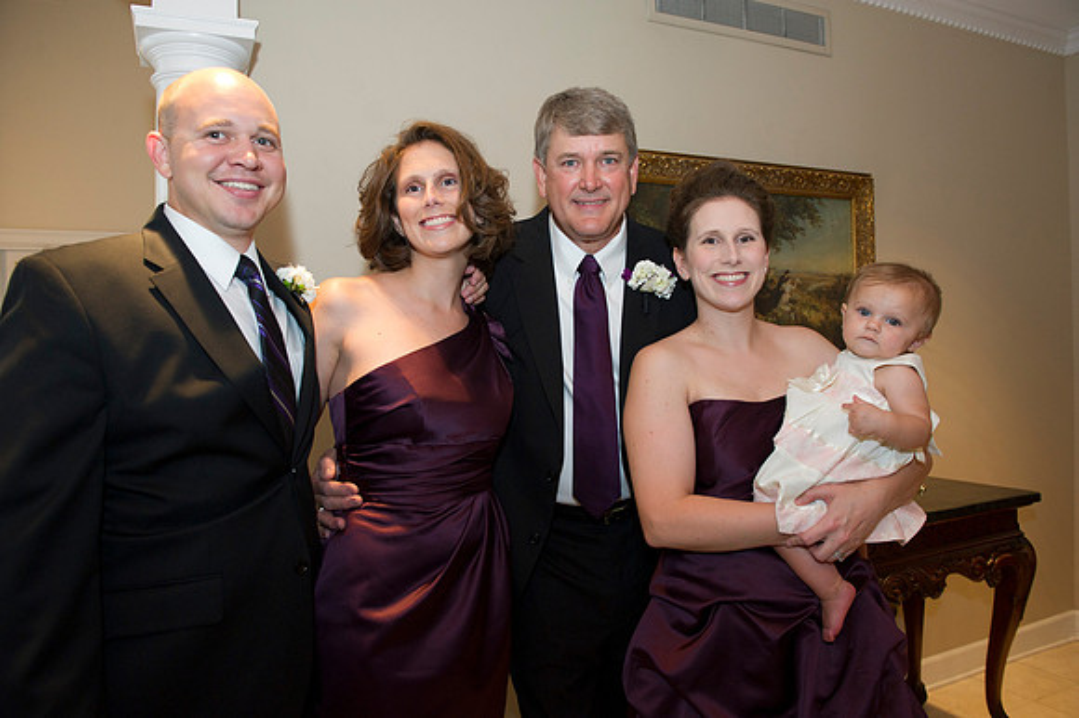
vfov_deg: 49.5
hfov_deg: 69.4
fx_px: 779
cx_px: 540
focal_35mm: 26
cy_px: 359
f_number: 4
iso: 1250
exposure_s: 1/100
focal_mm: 26
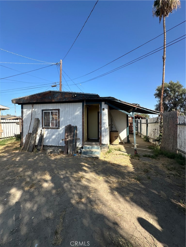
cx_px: 93
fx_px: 100
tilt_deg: +1.5
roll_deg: +1.5
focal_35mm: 14
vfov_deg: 102.1
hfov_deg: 85.7
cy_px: 124
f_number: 2.2
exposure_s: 1/1147
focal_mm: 2.22
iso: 40
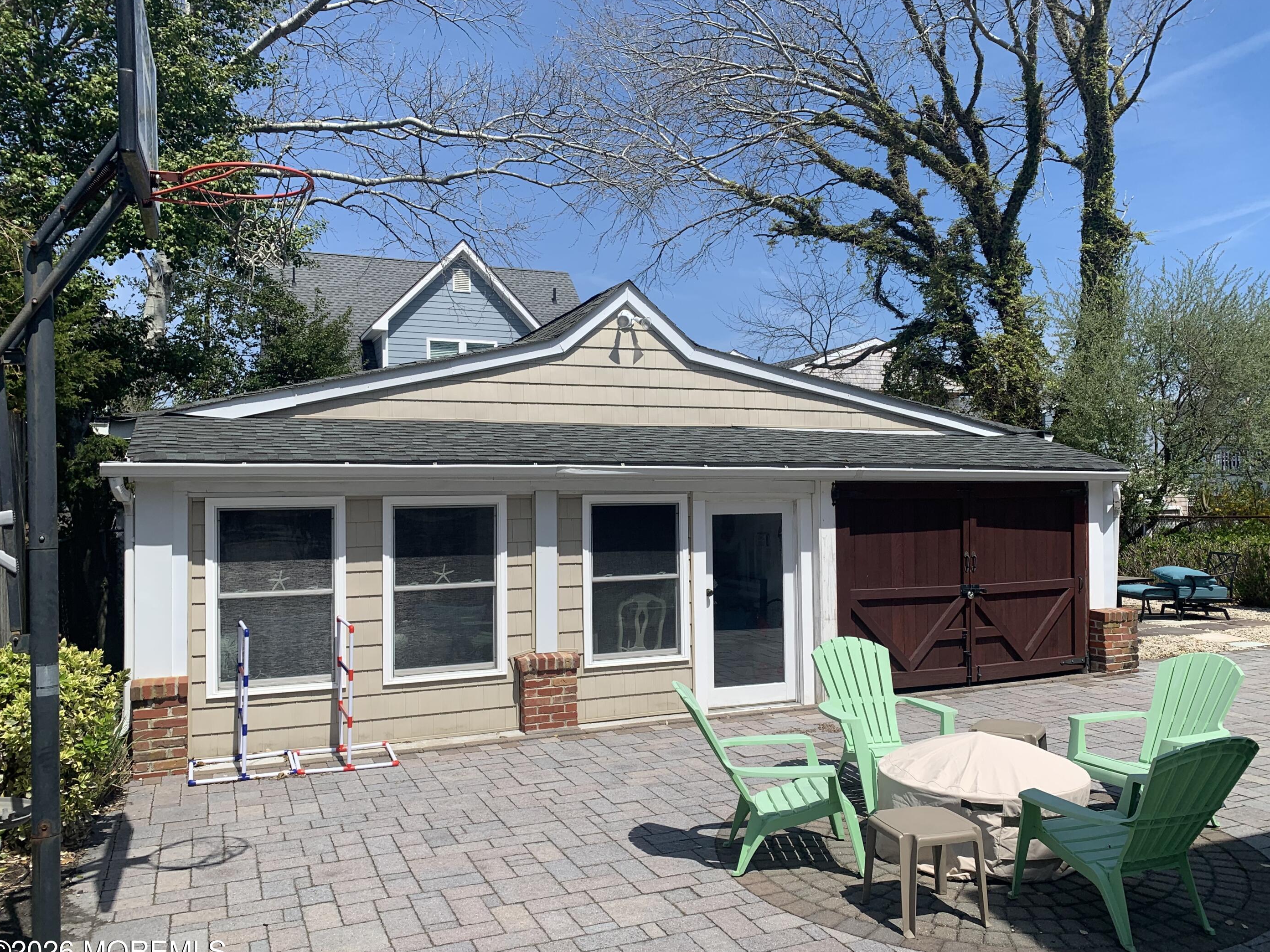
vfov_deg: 49.7
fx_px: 1027
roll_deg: -0.2
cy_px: 486
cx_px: 671
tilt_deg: +0.8
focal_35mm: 28
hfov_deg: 63.4
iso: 25
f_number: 1.8
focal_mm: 4.25
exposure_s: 1/3289
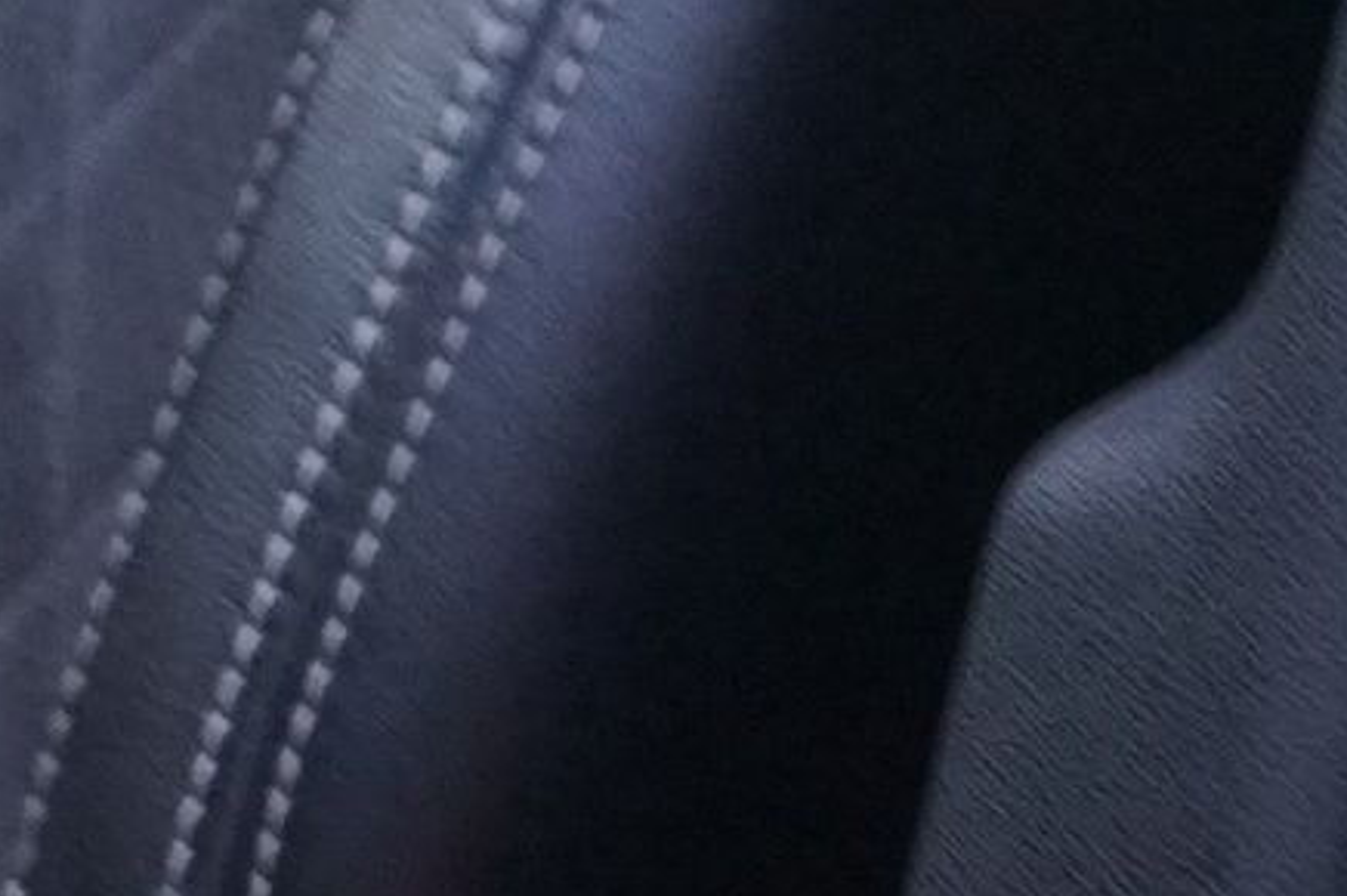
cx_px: -2391
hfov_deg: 9.8
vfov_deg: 7.5
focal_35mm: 172
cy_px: -1171
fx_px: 6431
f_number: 5.6
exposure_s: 1/13
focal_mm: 30
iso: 5000
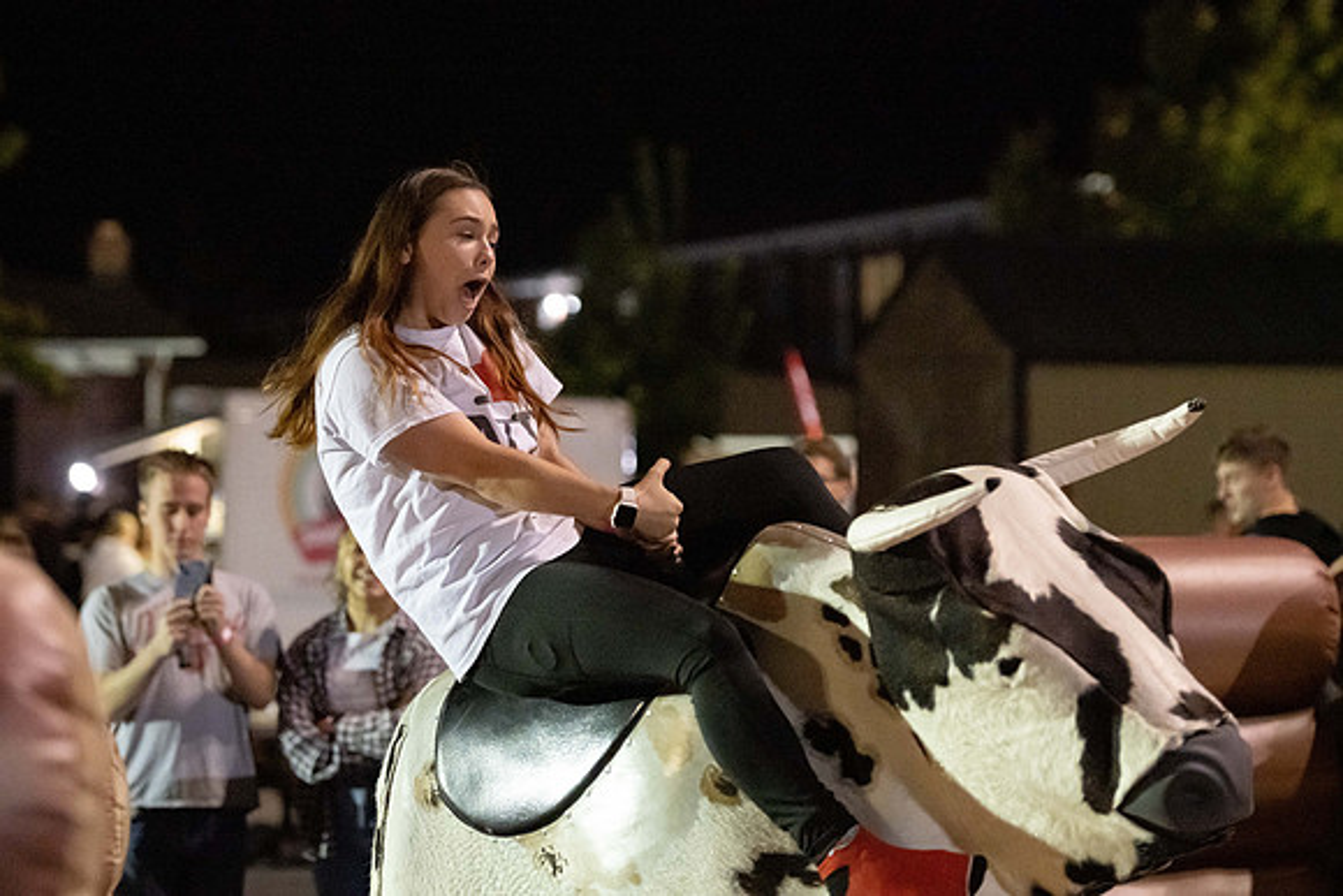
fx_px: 4336
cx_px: 636
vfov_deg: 11.8
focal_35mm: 116
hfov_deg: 17.6
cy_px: 381
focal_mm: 100
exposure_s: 1/400
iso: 5000
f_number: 2.8
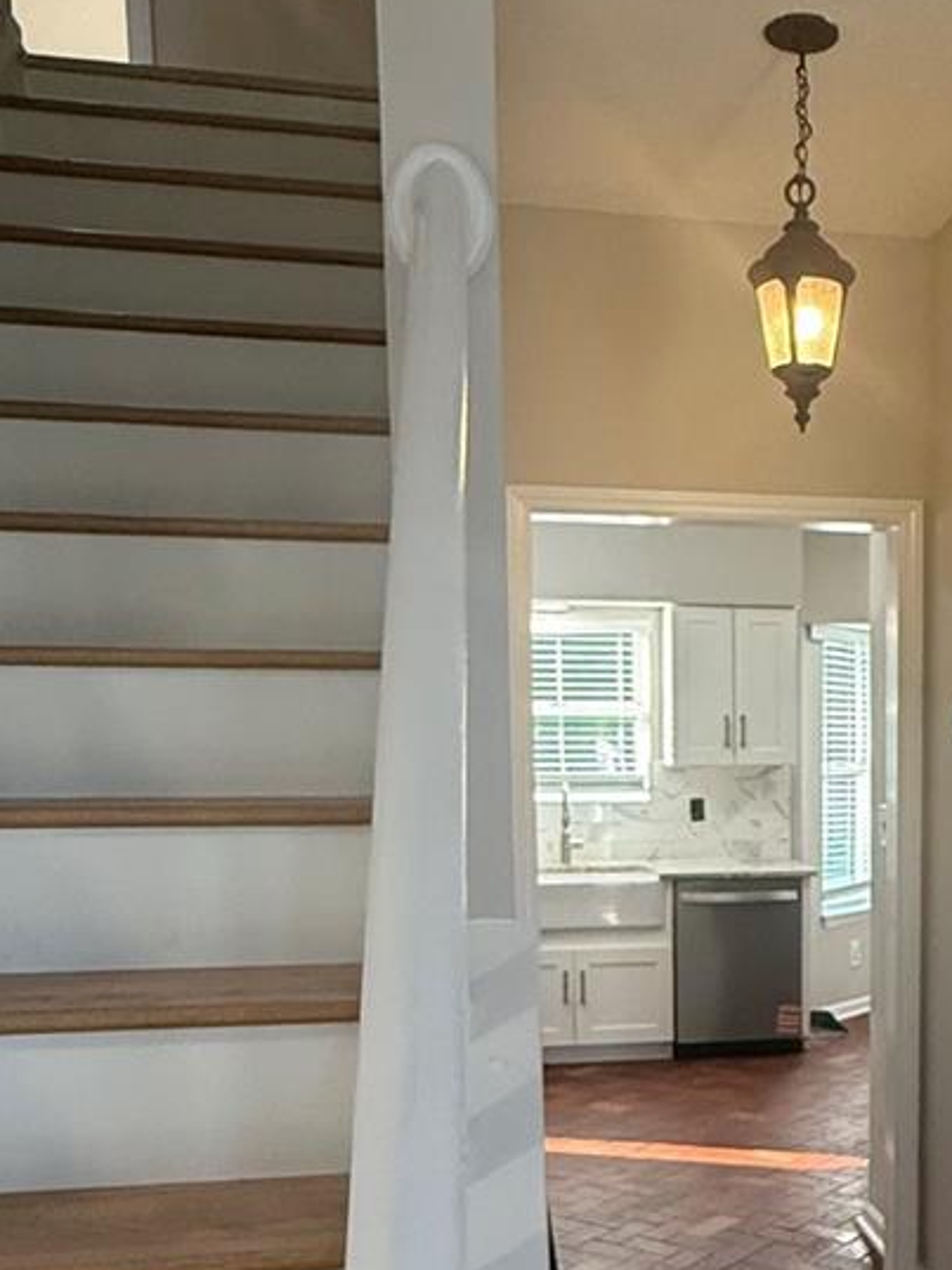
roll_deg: -2.5
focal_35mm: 40
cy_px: 914
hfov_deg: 34.2
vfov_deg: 45.6
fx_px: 1468
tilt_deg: -5.6
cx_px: 829
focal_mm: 2.22
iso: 320
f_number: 2.2
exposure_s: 1/120
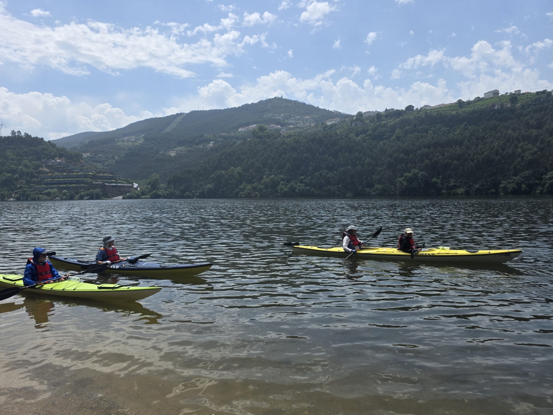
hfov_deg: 69.3
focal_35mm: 25
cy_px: 214
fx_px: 399
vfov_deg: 54.9
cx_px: 256
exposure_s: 1/6809
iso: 80
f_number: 1.7
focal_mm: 6.3
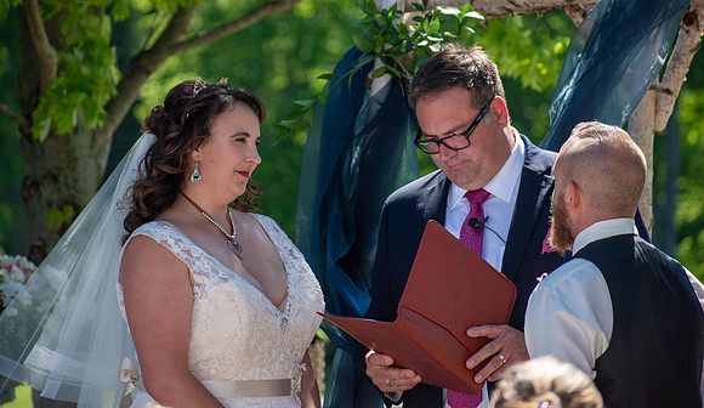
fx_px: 4547
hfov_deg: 8.9
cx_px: 352
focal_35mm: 242
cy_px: 173
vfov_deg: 5.1
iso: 400
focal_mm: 155
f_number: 5
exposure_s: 1/1250
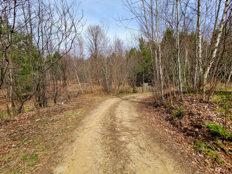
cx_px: 116
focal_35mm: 13
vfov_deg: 89.9
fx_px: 87
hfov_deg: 106.2
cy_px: 87
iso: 50
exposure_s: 1/1200
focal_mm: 2.2
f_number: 2.2
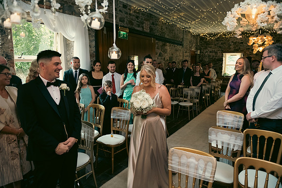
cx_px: 141
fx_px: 188
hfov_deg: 73.7
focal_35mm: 24
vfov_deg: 53.2
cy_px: 94
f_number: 3.5
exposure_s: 1/160
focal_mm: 24
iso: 1250
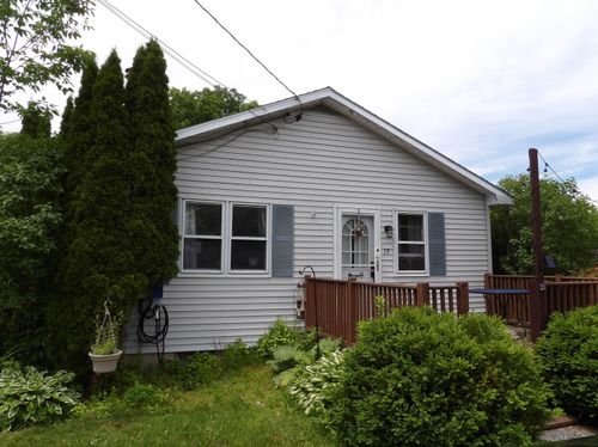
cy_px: 224
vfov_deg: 56.7
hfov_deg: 71.6
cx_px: 299
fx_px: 414
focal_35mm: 24
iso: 100
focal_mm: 4.3
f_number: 4.6
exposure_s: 1/641
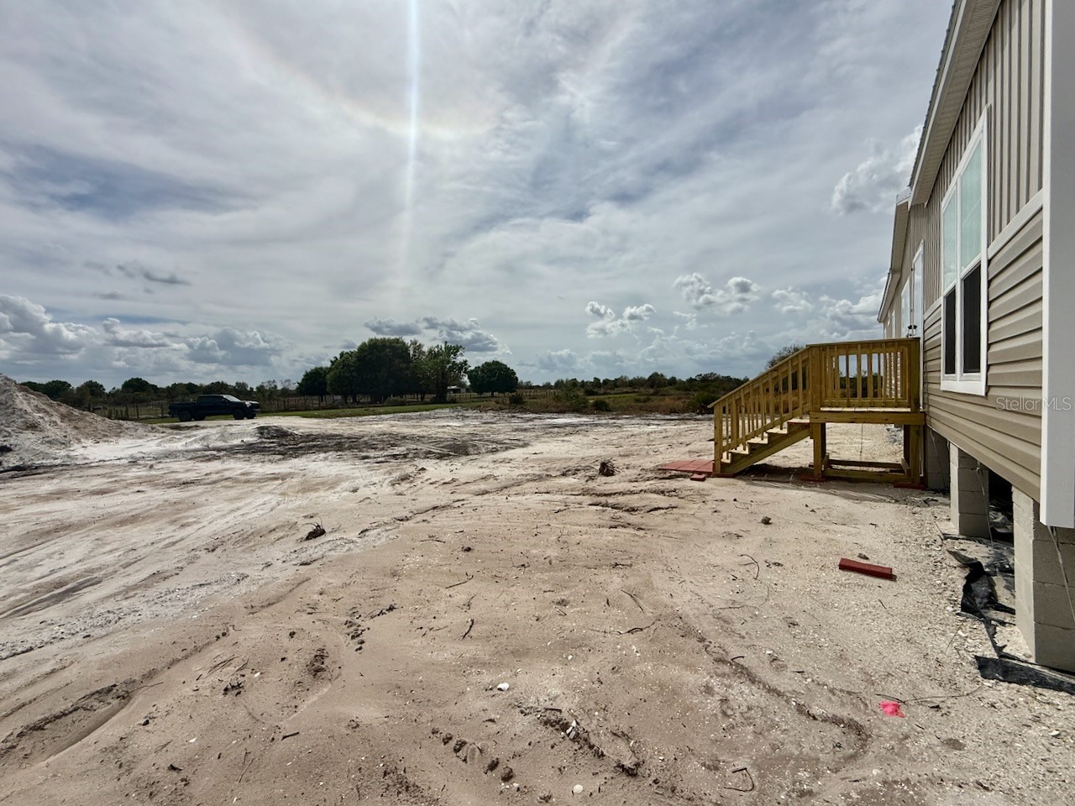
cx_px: 538
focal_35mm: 14
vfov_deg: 85.7
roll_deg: -0.9
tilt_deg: -1.0
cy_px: 403
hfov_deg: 102.1
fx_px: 435
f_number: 2.2
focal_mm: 2.22
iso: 40
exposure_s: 1/6173
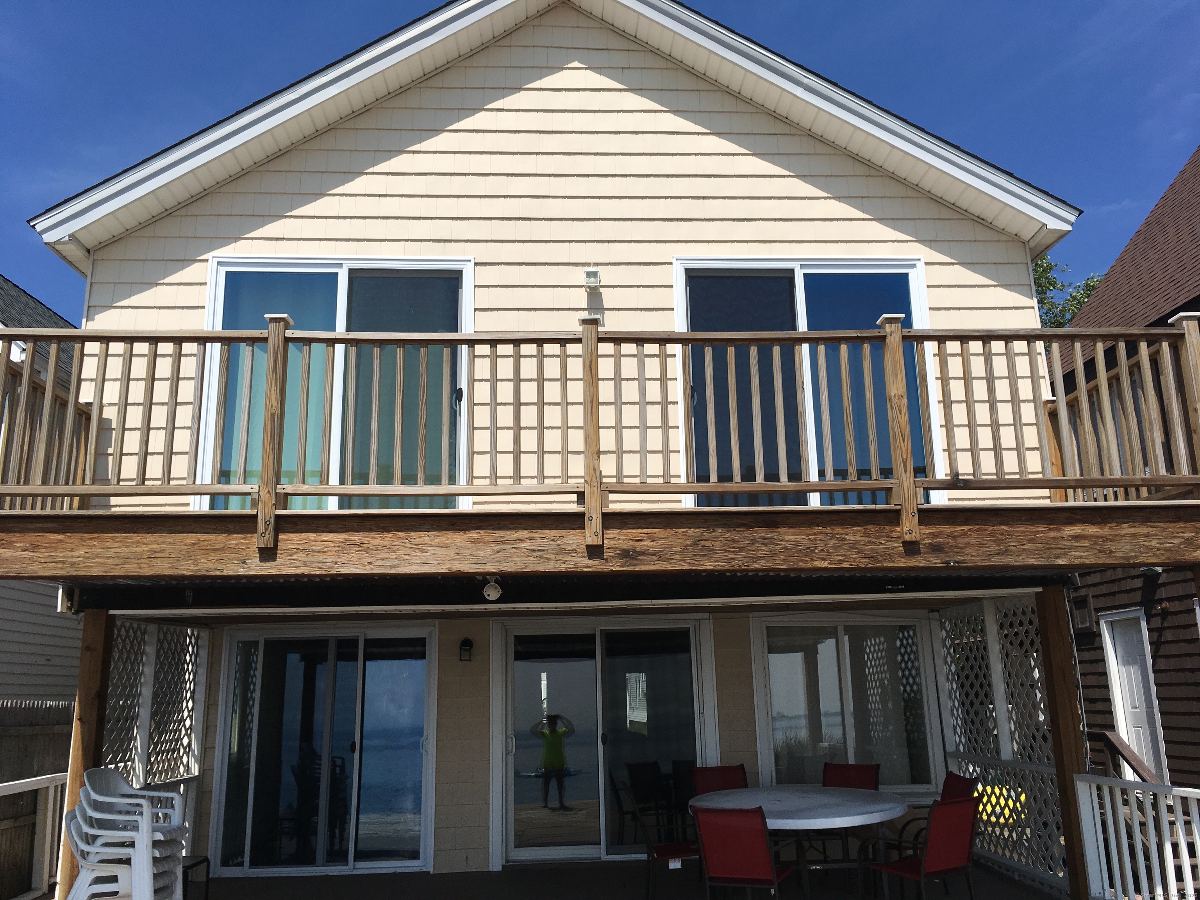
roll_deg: -0.5
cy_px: 450
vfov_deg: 48.2
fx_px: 1005
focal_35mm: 29
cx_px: 600
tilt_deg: +12.4
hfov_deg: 61.7
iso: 25
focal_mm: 4.15
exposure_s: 1/3344
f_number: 2.2
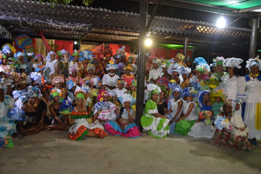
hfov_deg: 57.2
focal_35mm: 33
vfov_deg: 40.0
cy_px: 87
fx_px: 239
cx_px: 130
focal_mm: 22
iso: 1600
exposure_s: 1/60
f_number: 3.8
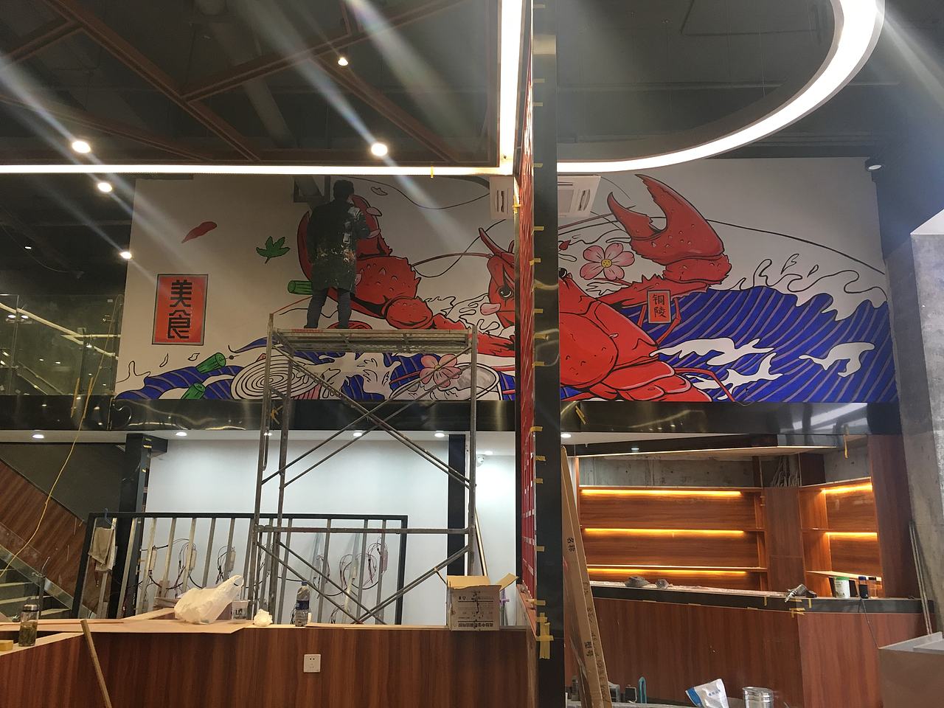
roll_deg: -0.6
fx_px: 791
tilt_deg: +12.1
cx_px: 472
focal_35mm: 29
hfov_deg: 61.7
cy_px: 354
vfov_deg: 48.2
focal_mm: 4.15
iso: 125
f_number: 2.2
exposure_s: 1/33
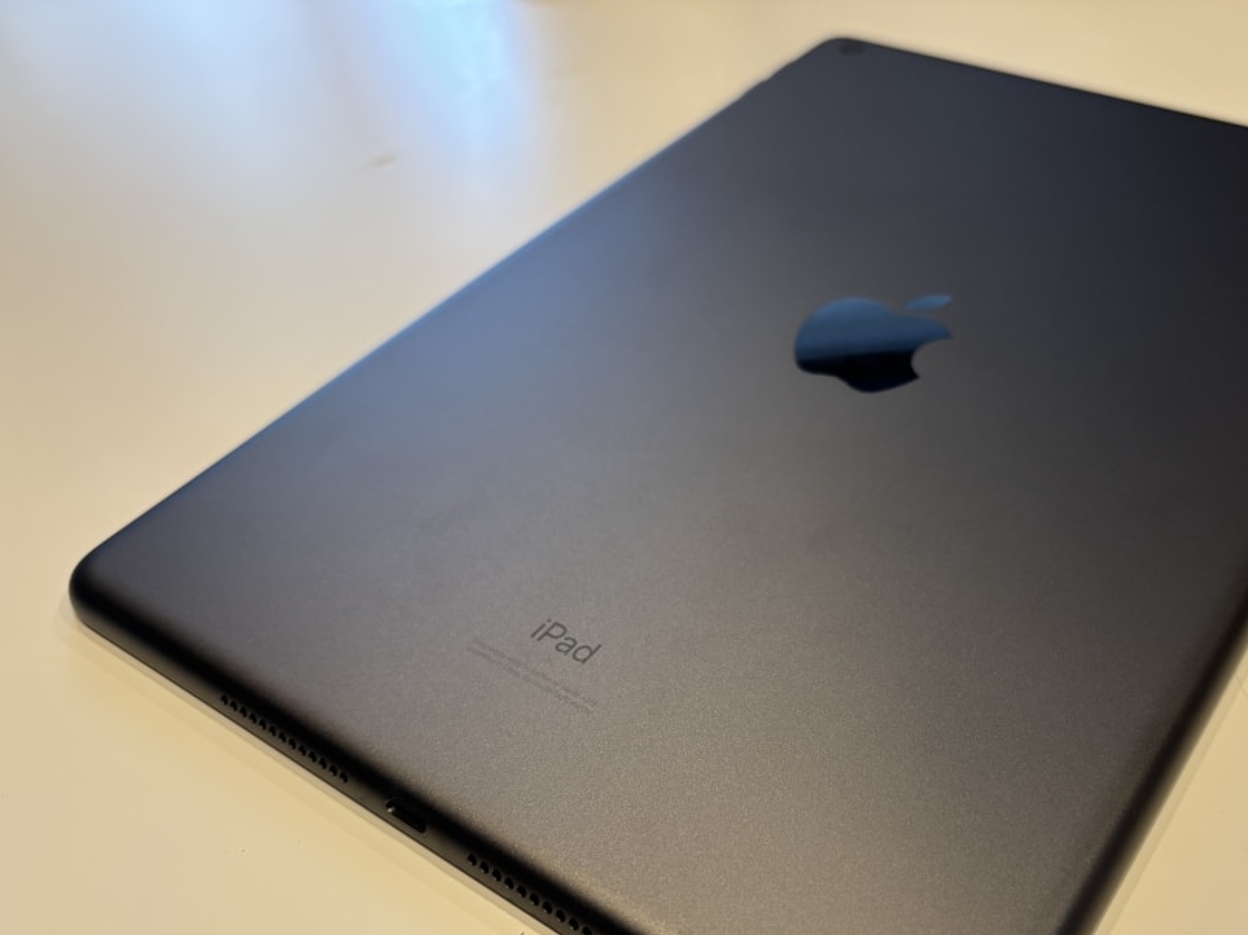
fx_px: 1190
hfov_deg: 54.7
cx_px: 781
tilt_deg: -46.9
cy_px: 587
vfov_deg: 42.6
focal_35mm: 33
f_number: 1.6
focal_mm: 5.96
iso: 125
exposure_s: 1/60
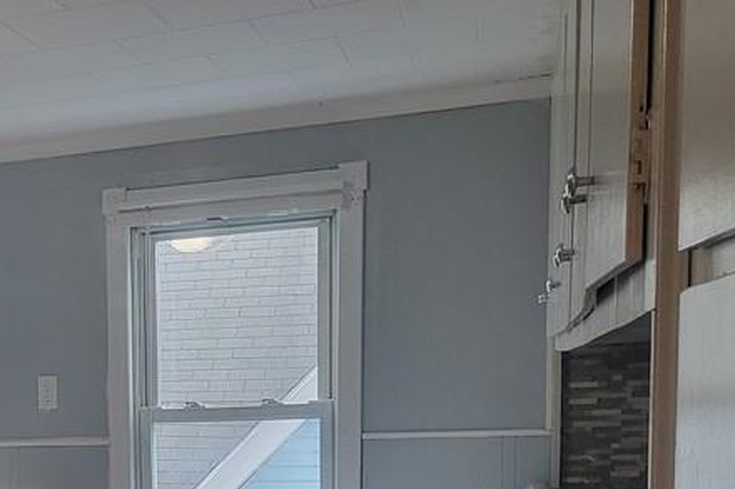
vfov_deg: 20.6
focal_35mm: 63
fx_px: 1286
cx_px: -60
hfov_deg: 29.1
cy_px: 534
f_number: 1.8
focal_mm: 5.4
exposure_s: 1/120
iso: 320
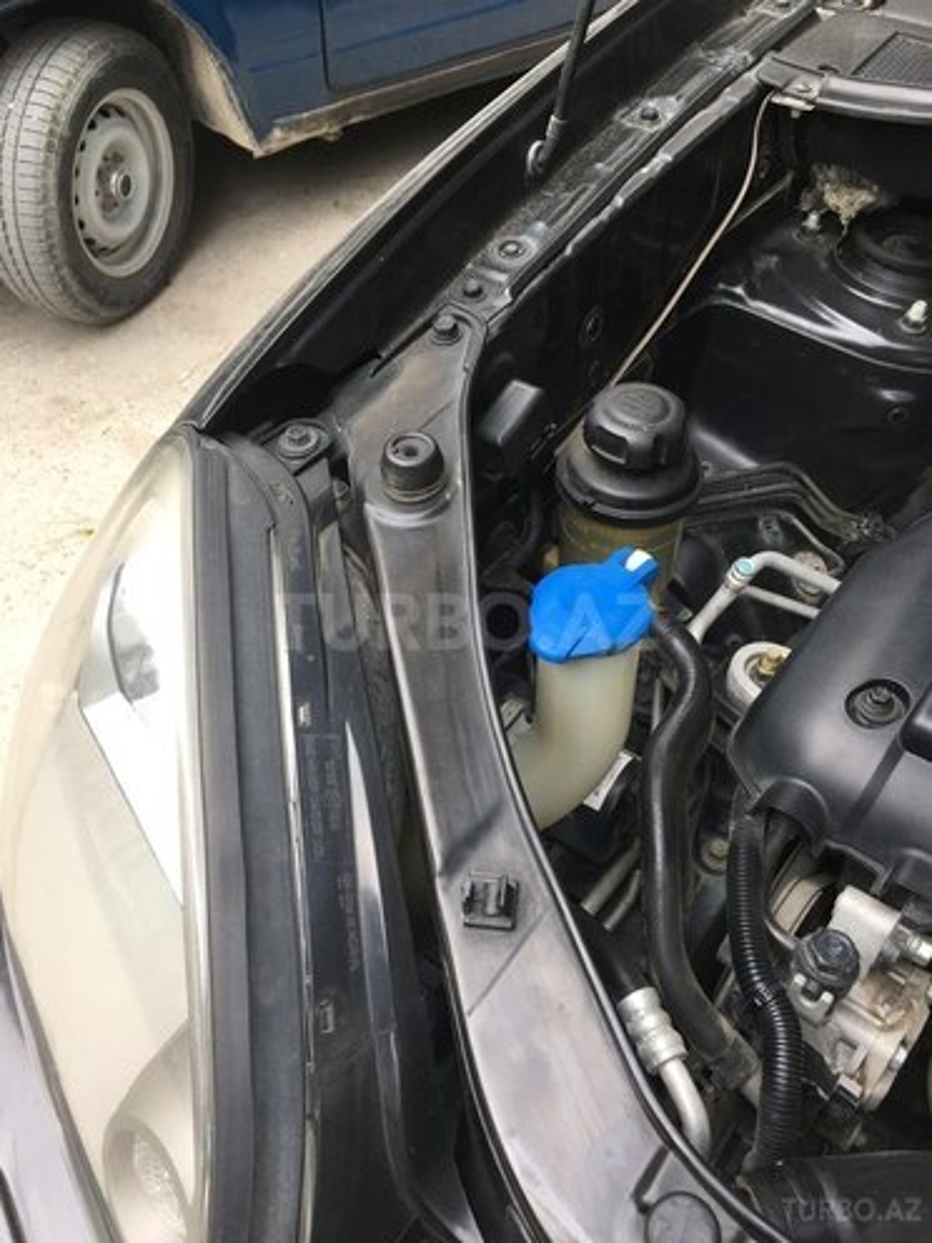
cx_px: 466
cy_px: 622
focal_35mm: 29
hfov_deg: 48.2
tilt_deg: -47.5
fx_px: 1041
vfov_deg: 61.7
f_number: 2.2
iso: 40
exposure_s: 1/100
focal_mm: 4.15
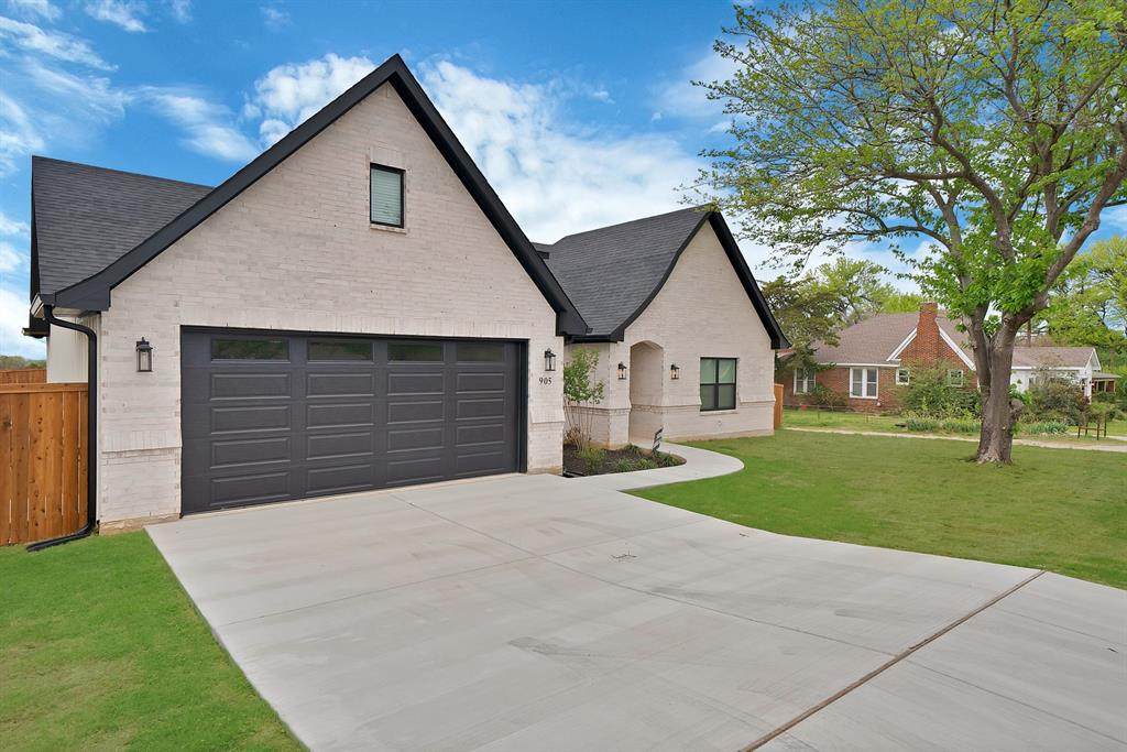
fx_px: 626
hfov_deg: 84.0
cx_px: 564
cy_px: 376
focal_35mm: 20
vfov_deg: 61.9
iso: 640
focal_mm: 20
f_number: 9
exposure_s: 1/250
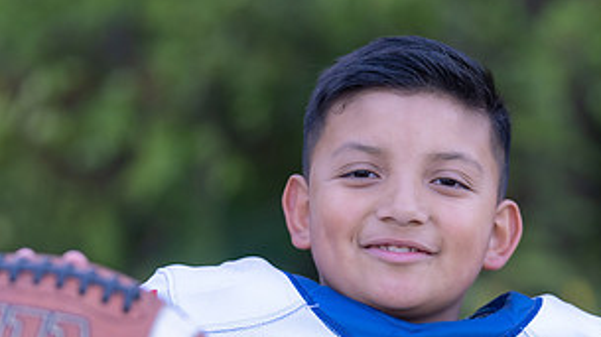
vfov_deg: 5.1
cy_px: 391
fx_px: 3806
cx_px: 428
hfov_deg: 9.0
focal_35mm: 239
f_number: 2.8
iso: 400
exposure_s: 1/320
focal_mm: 107
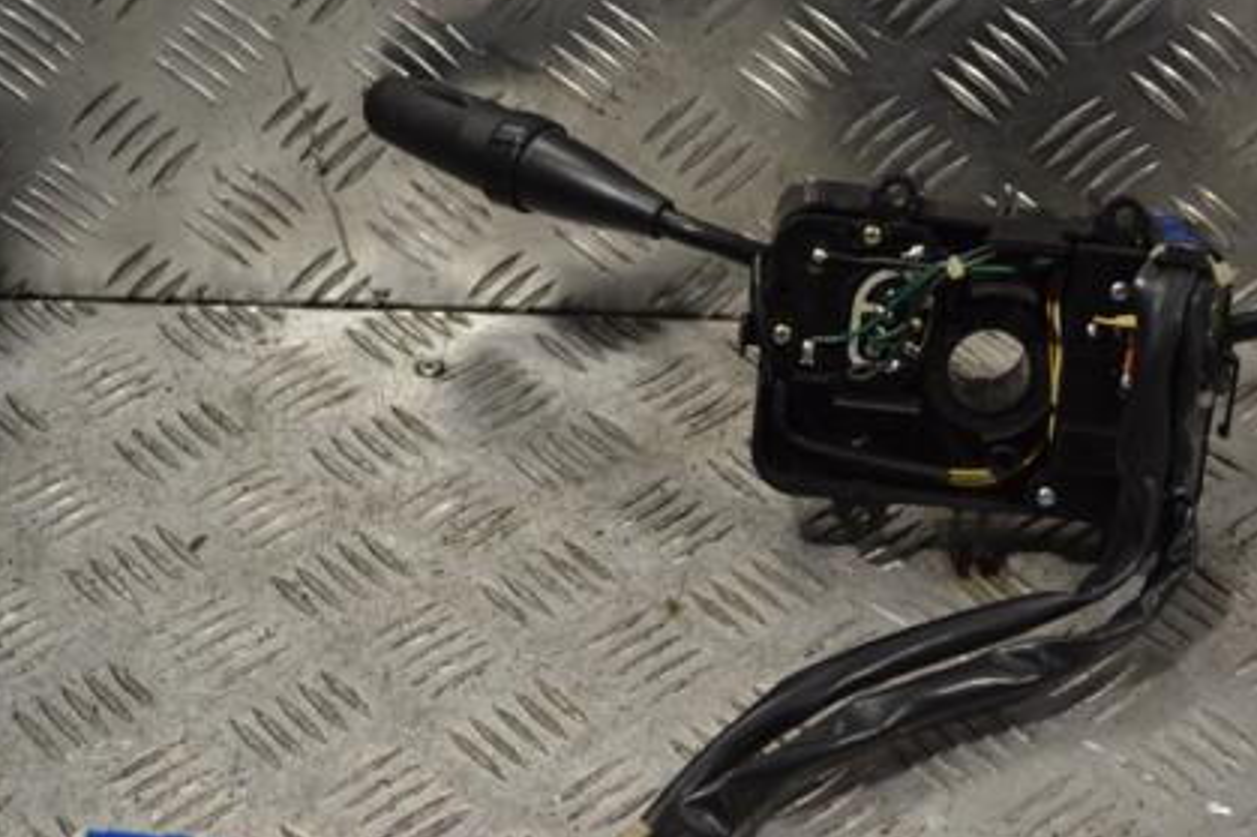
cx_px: 768
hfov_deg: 23.6
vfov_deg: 15.8
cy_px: 552
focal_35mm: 86
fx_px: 3001
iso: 360
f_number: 5.6
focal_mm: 40
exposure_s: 1/125
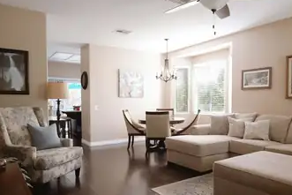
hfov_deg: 63.5
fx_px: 235
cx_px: 162
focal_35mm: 29
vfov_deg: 44.9
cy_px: 112
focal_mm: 24
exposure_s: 1/100
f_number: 10
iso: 6400
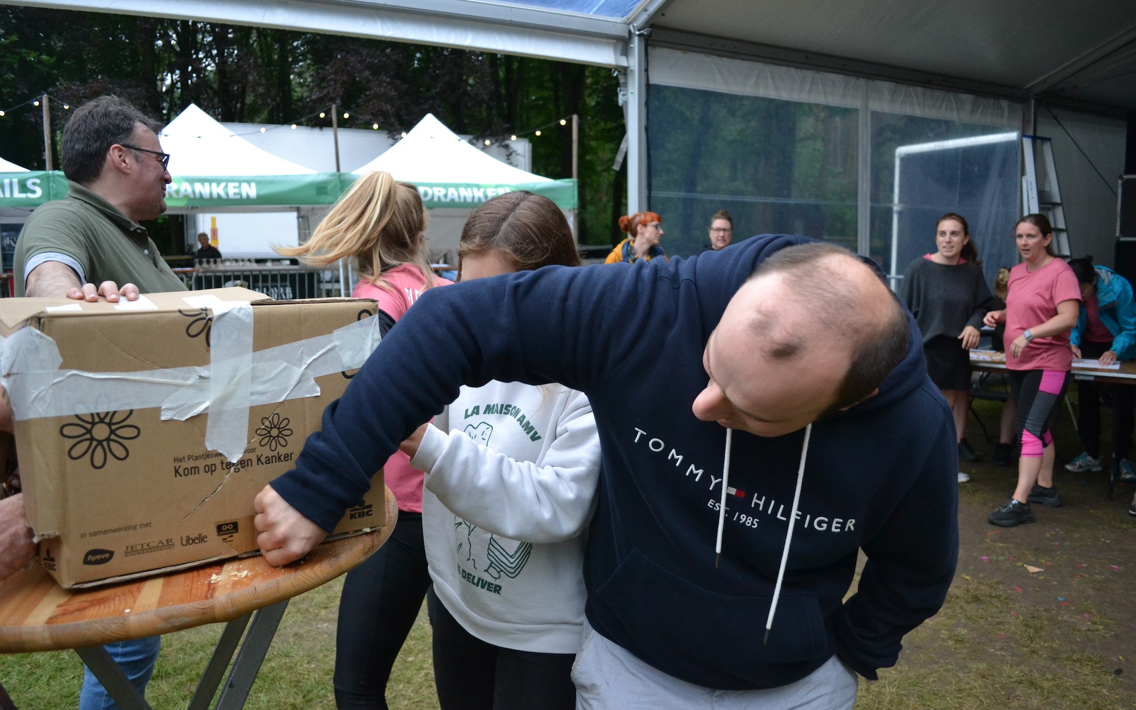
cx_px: 569
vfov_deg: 44.5
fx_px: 867
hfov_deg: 66.5
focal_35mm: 28
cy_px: 366
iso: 1400
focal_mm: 18
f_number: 3.5
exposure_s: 1/500
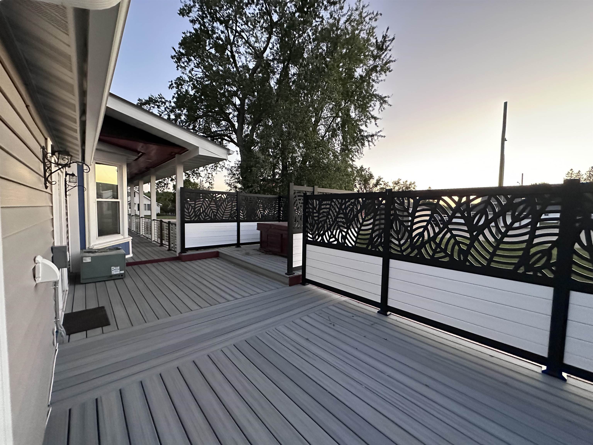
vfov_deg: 85.7
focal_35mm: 14
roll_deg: -0.9
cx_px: 296
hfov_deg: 102.1
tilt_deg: -2.8
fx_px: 240
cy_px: 222
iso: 1000
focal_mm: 2.22
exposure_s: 1/60
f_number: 2.2
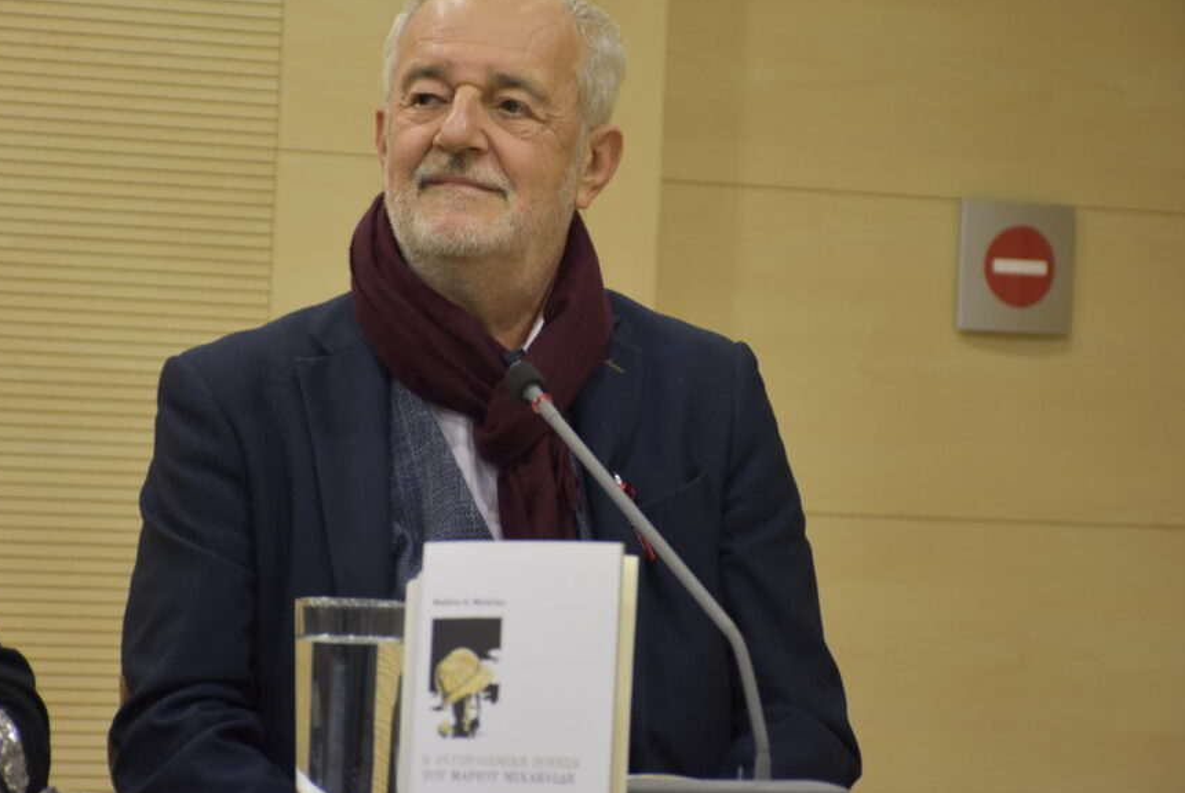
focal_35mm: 170
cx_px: 554
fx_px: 5587
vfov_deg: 8.1
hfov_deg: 12.1
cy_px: 397
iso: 1600
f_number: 5.3
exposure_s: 1/40
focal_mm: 95
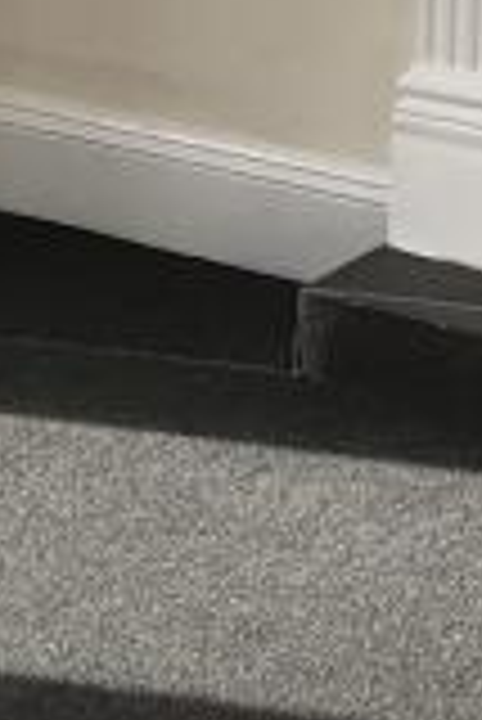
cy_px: -504
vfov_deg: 10.5
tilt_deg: -6.5
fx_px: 3727
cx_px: 14
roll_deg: -1.0
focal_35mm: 186
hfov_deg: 7.4
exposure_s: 1/613
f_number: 1.8
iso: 20
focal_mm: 3.99
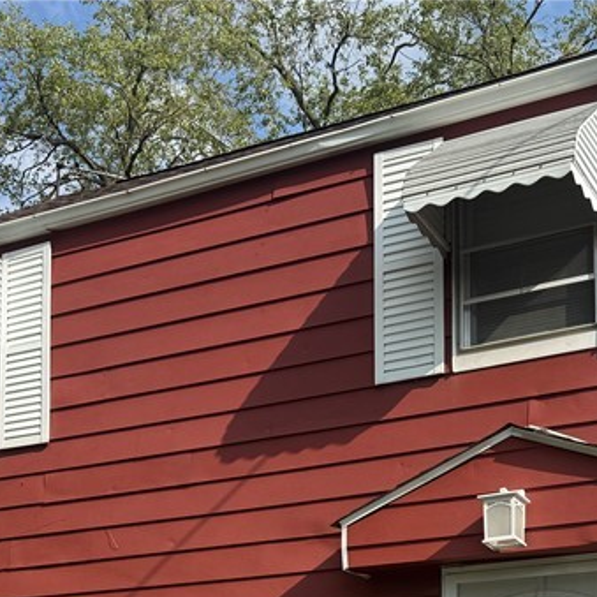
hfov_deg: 26.9
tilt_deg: +6.8
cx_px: 326
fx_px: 1249
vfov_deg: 24.8
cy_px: 674
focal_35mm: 64
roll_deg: +0.3
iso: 80
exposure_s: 1/4049
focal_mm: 6.76
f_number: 1.78
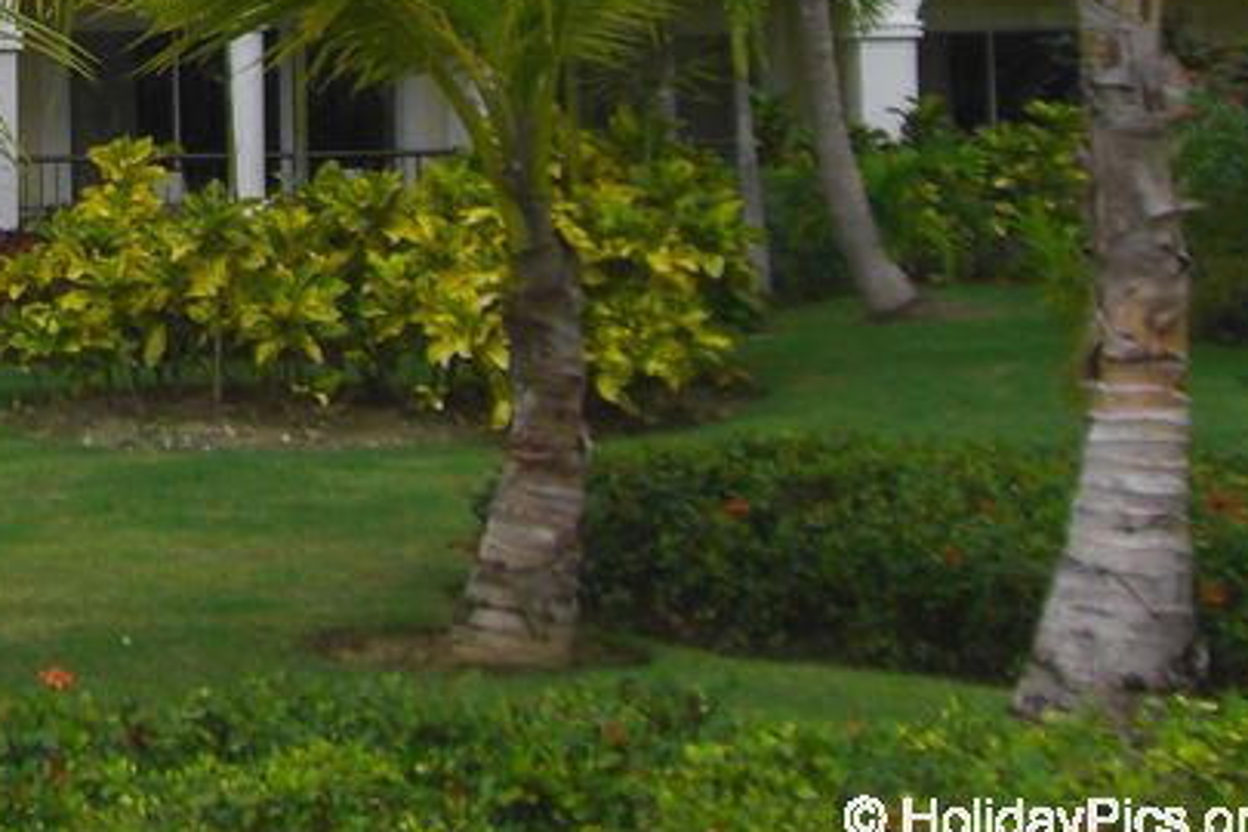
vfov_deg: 13.1
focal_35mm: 100
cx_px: -287
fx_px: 3466
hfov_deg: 19.2
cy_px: -314
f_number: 8
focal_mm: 6.2
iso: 100
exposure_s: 1/100
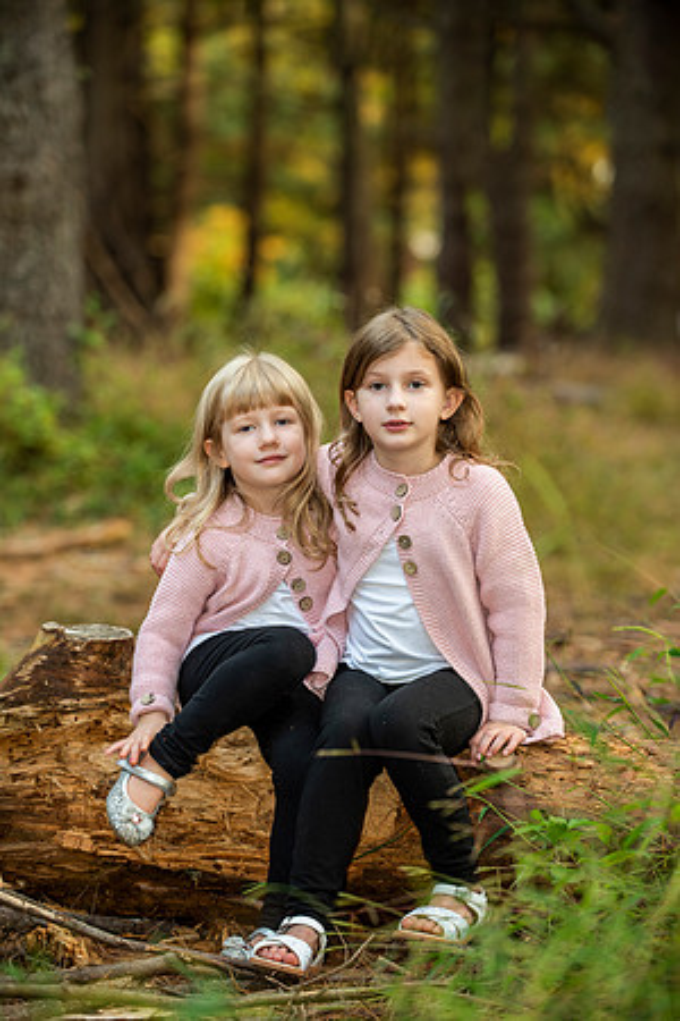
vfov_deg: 15.8
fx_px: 3683
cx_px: 340
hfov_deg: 10.5
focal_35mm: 130
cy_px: 510
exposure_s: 1/60
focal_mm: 130
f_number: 3.5
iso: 250
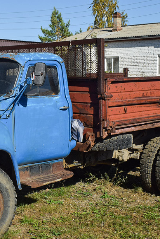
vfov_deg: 30.1
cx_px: 26
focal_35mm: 67
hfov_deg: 20.0
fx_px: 446
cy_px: 120
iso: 200
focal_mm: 23
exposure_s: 1/1250
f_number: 7.1
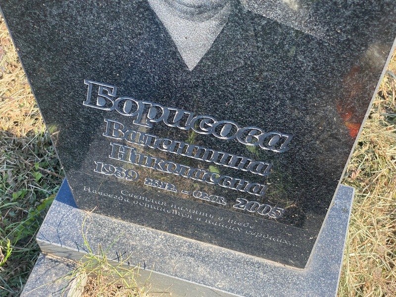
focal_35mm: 52
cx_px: 198
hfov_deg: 36.8
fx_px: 595
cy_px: 148
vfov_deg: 28.0
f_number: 2
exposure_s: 1/307
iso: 20
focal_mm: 6
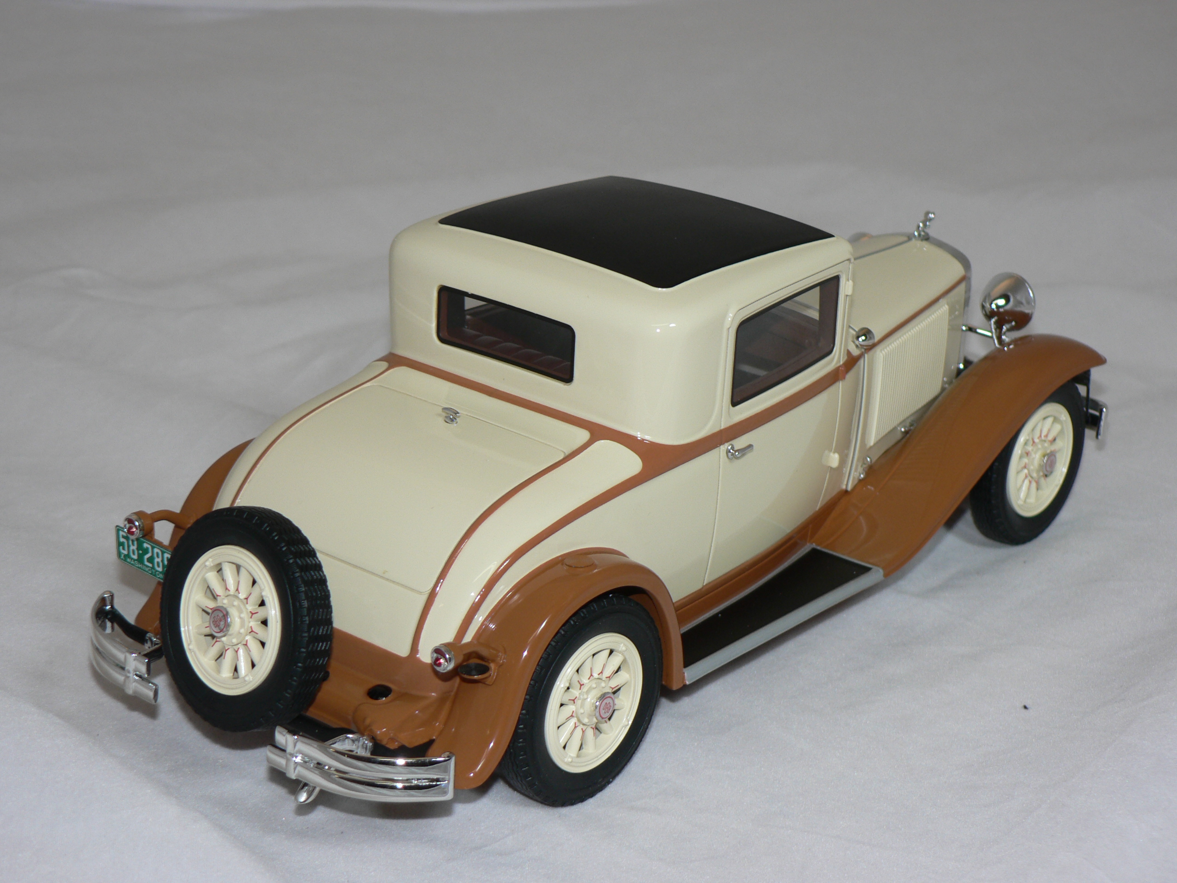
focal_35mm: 73
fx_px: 2482
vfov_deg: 20.2
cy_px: 442
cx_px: 588
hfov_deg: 26.7
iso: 80
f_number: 3.2
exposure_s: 1/60
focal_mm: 12.2
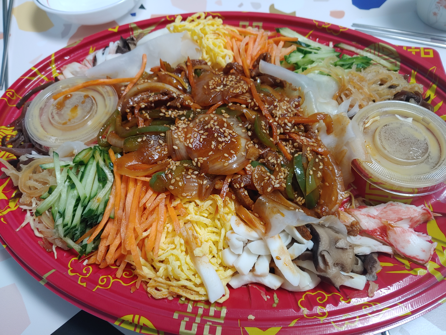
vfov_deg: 54.9
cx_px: 223
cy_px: 168
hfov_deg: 69.4
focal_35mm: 25
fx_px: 322
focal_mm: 4.23
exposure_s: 1/60
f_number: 1.5
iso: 100
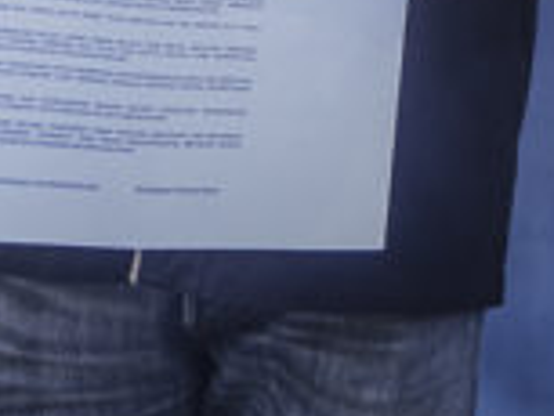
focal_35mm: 60
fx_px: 961
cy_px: -304
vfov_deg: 19.3
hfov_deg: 27.8
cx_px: 679
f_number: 2.8
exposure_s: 1/250
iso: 100
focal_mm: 14
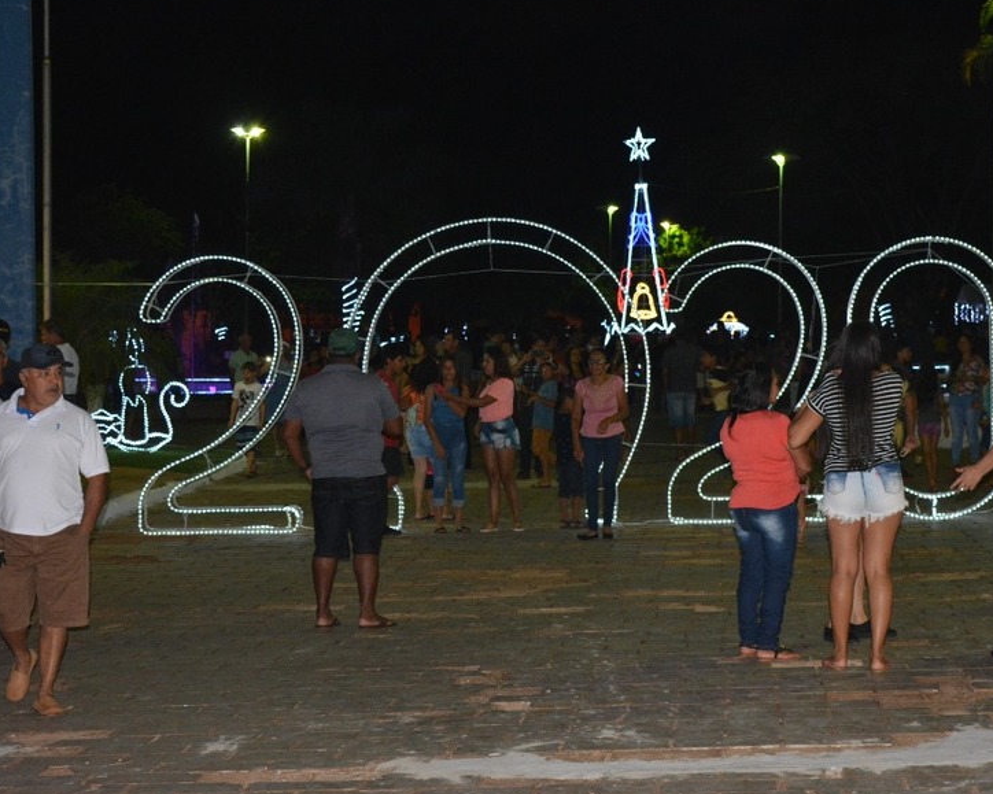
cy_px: 402
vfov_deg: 18.3
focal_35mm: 84
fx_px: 2468
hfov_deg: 22.7
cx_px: 593
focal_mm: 48
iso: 2200
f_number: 5.3
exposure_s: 1/60
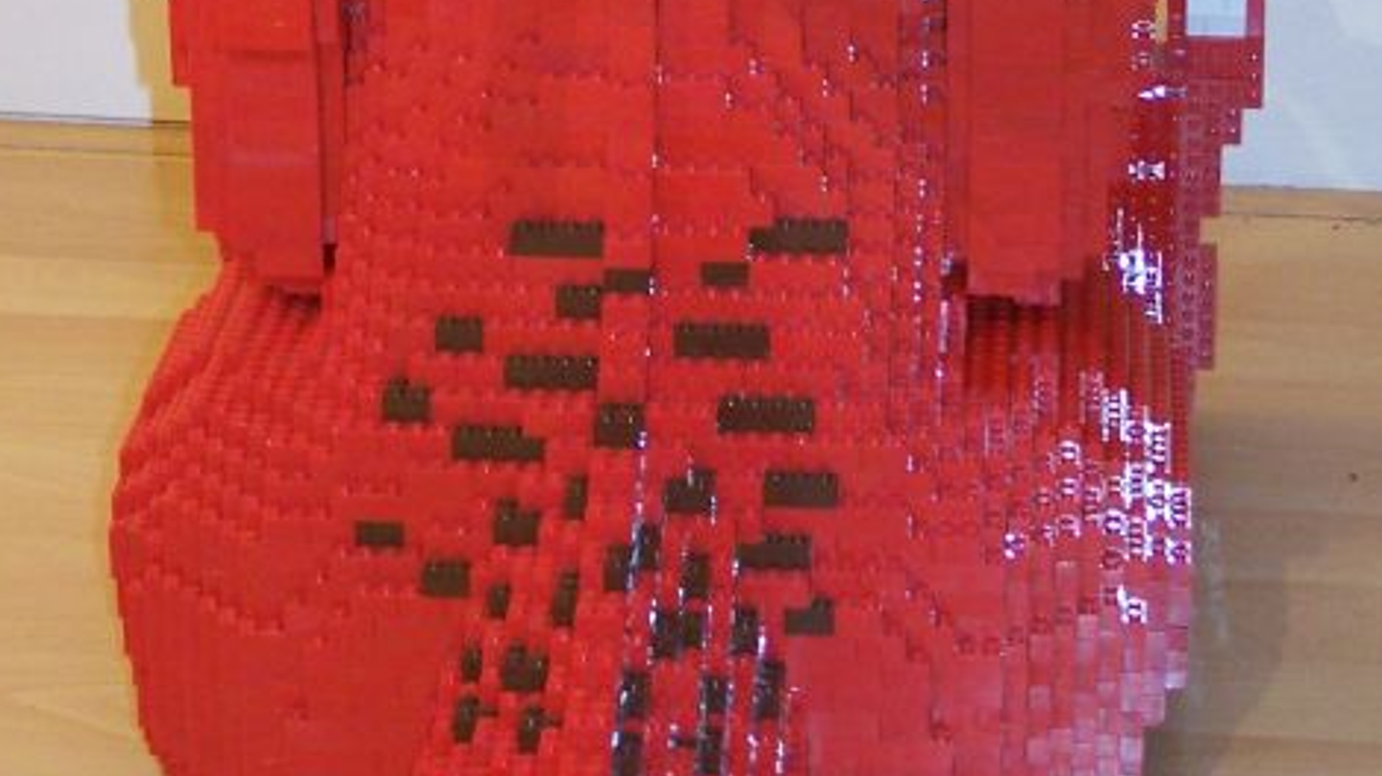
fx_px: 4872
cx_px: 576
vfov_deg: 9.0
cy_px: -115
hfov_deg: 16.1
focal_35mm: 133
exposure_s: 1/2
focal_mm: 9.3
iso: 140
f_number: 3.1
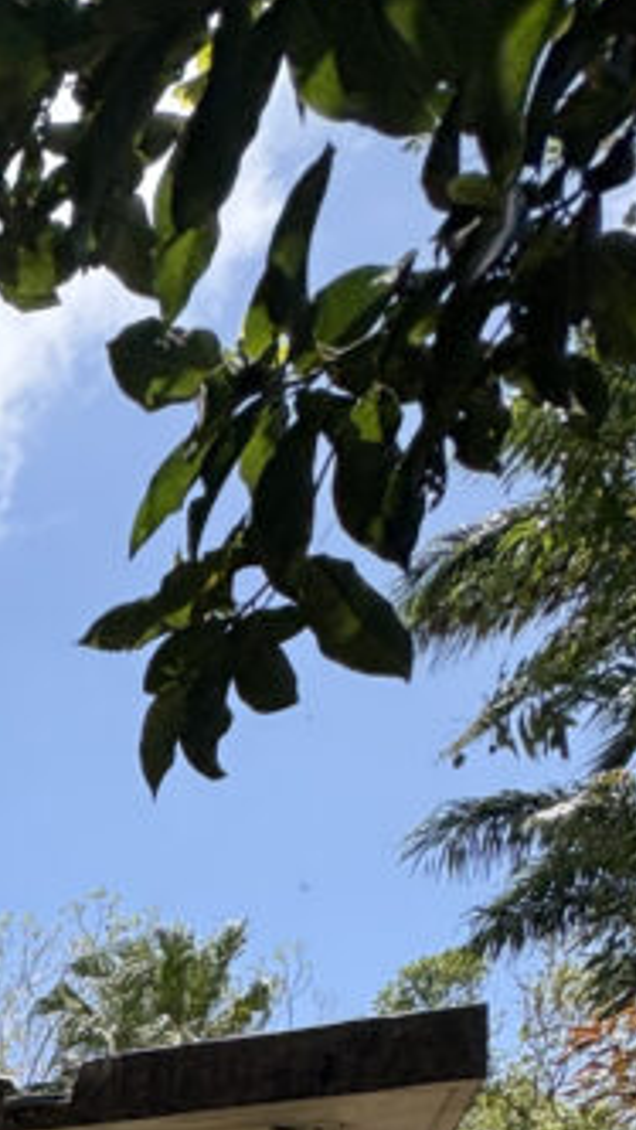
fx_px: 1408
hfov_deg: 19.4
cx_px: -493
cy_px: 1559
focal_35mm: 47
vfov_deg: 31.0
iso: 40
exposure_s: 1/734
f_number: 2.2
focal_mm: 2.22
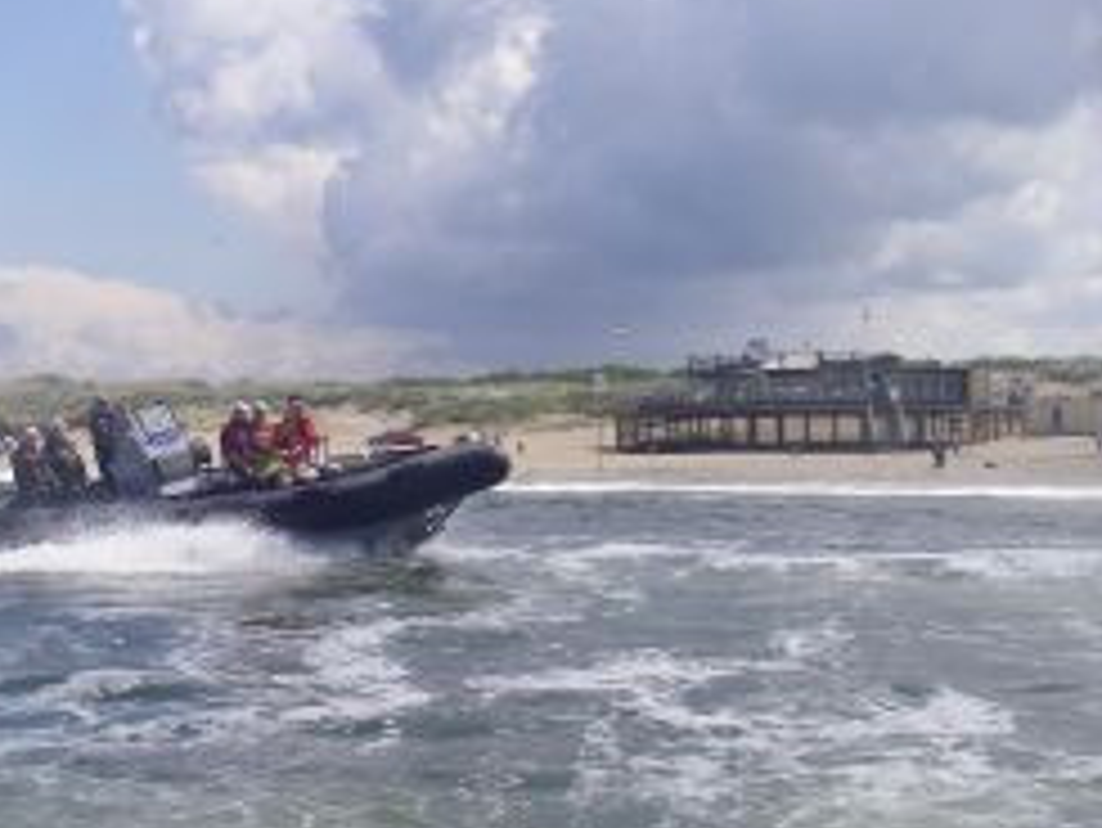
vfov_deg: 23.6
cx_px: 207
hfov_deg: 30.4
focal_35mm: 62
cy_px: 495
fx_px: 1975
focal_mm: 6.3
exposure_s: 1/320
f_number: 6.6
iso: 64
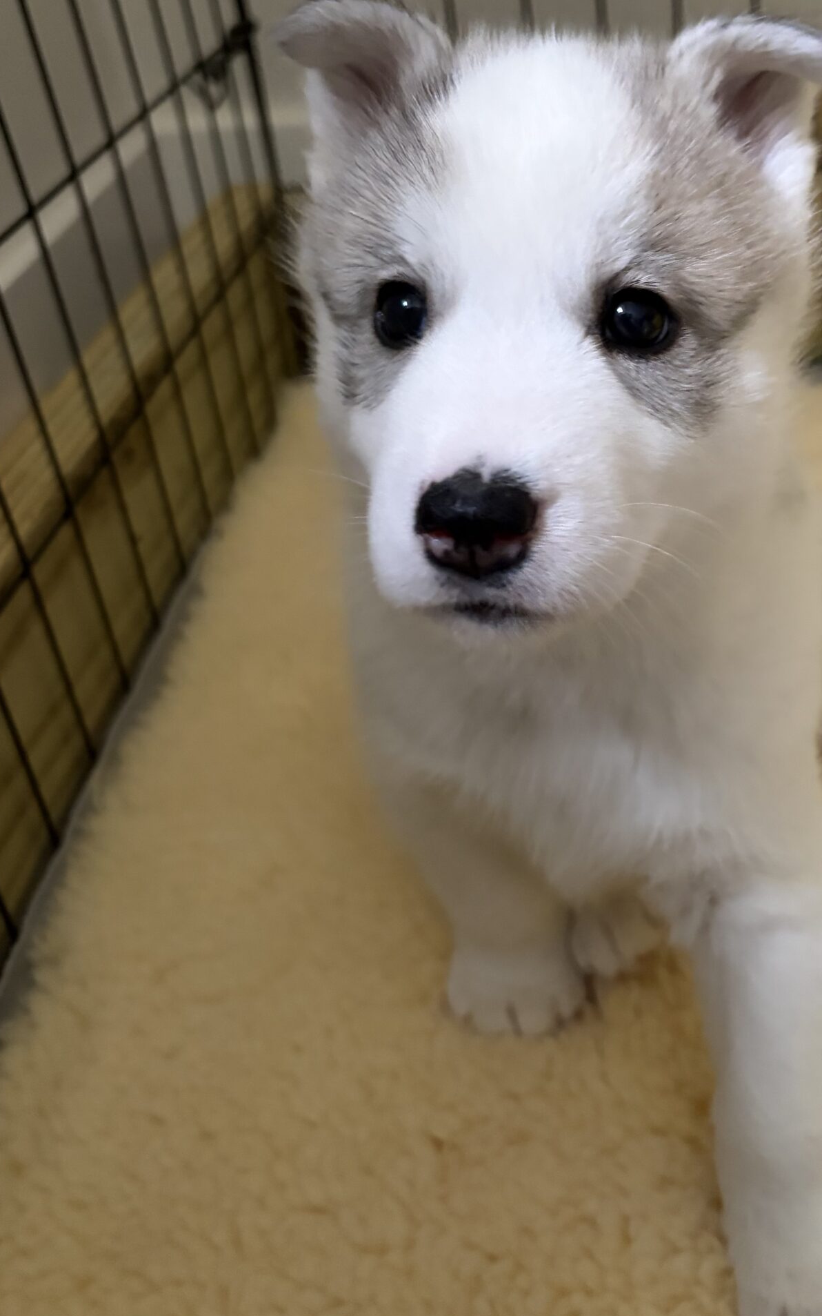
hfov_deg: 33.7
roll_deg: +4.2
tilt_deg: -31.2
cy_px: 508
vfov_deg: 52.3
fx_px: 1326
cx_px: 623
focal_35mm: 37
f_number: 1.6
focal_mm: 5.96
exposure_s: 1/40
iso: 640
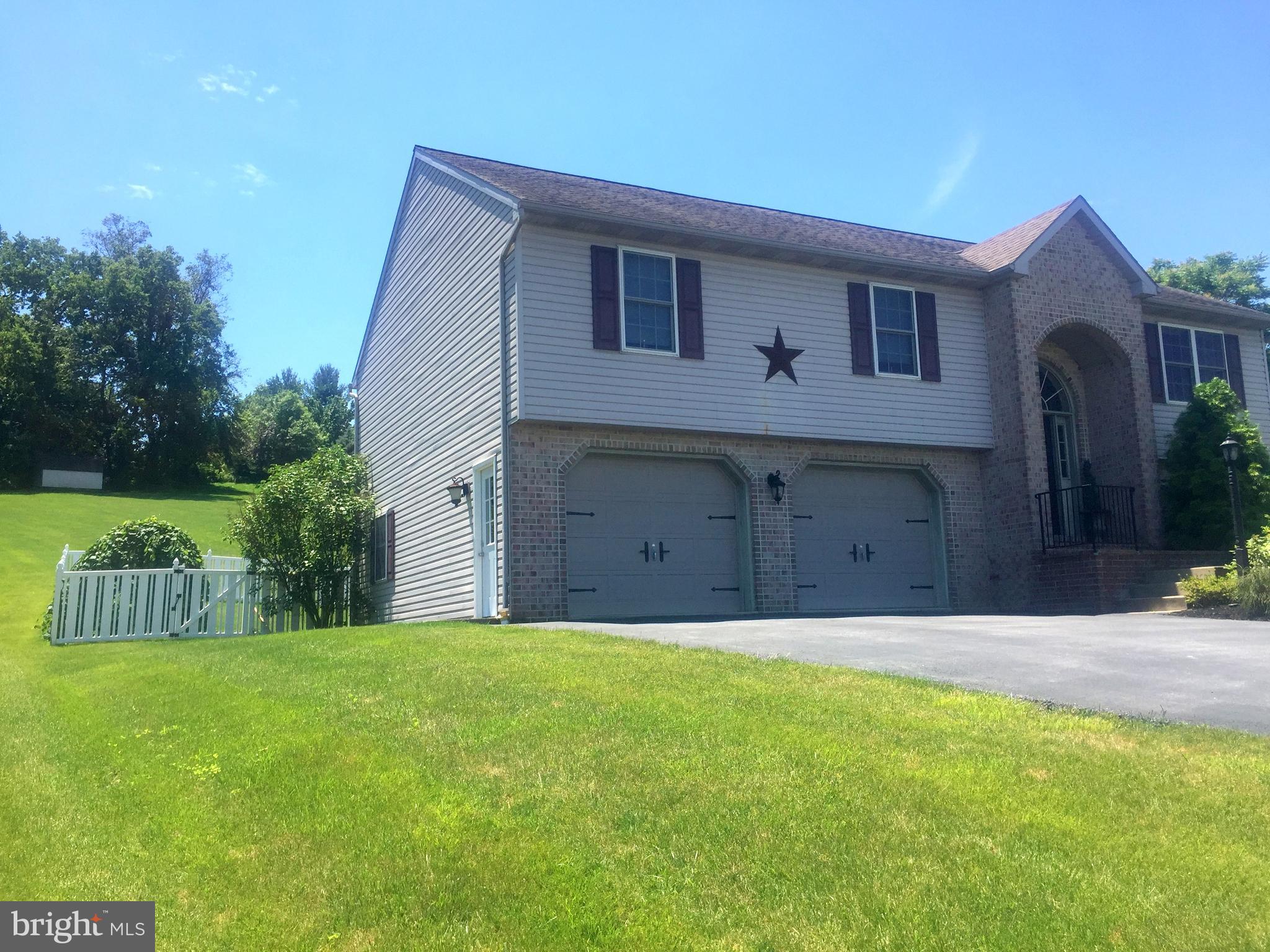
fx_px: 1064
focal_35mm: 29
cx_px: 635
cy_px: 476
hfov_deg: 61.7
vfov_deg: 48.2
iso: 32
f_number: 2.2
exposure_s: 1/1647
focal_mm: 4.15
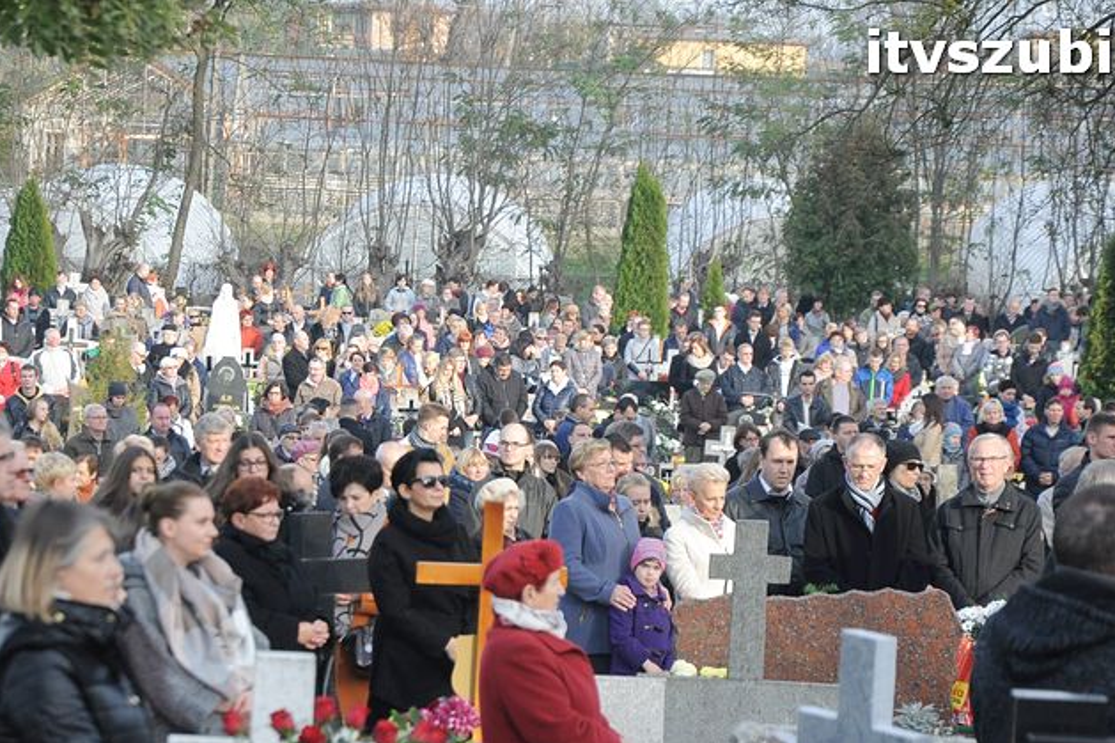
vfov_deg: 6.5
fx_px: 6585
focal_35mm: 213
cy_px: 499
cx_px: 512
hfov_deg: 9.7
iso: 800
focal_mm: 105
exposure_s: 1/500
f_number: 5.6
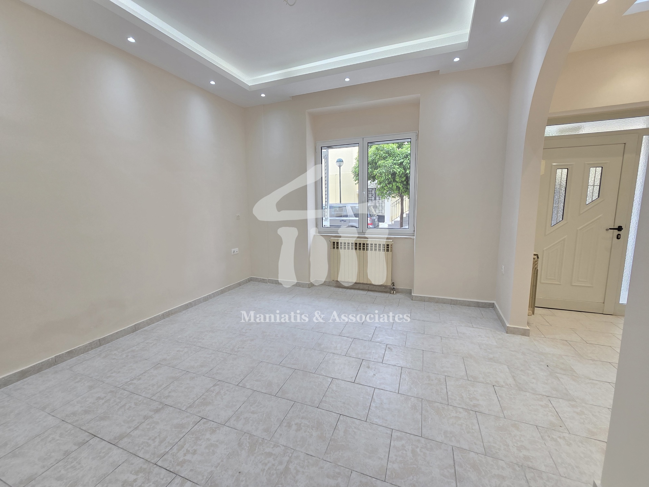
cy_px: 244
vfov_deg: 89.9
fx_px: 244
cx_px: 324
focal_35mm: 13
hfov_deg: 106.2
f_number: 2.2
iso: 50
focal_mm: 2.2
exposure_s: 1/50
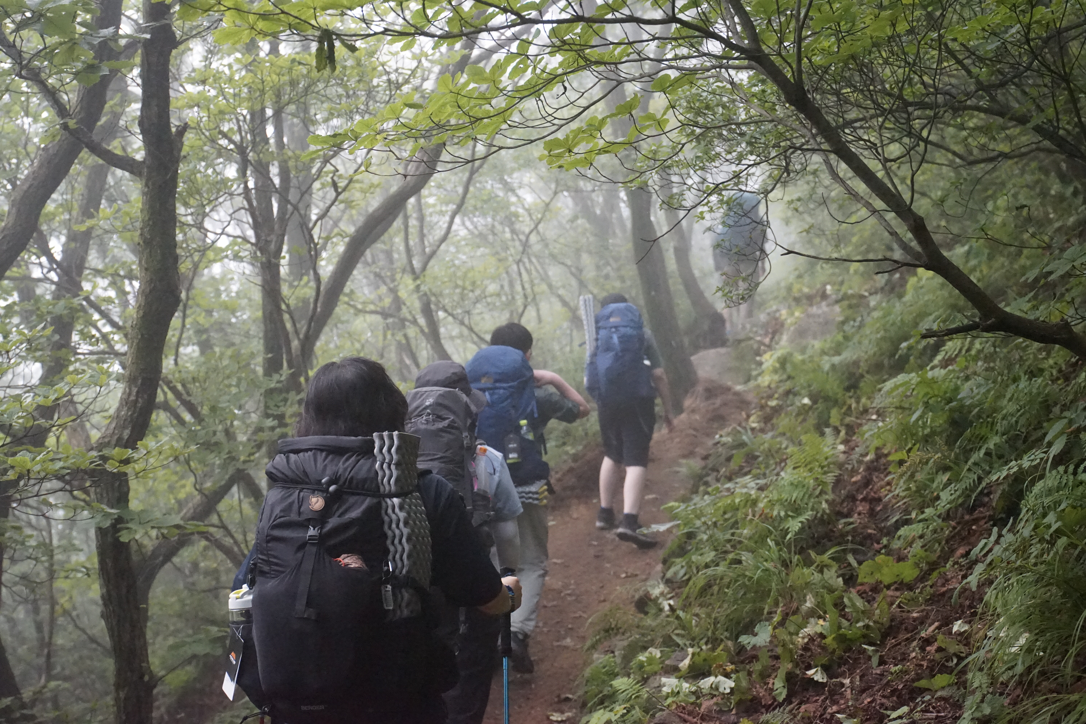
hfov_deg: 39.6
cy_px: 362
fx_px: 1508
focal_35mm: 50
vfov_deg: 27.0
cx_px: 543
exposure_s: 1/1250
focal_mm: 50
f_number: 4
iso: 12800
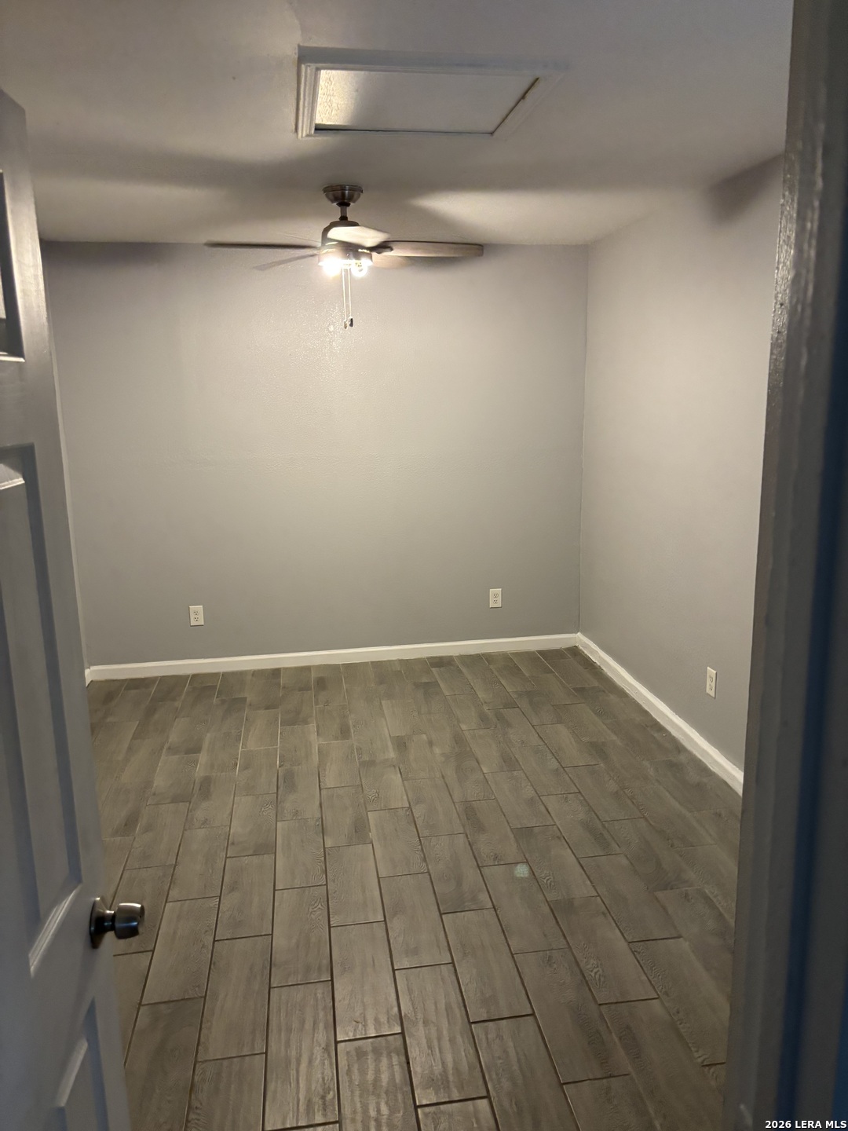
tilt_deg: -9.2
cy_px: 566
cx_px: 424
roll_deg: -1.4
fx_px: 849
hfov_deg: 53.1
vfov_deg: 67.3
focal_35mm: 26
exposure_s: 1/60
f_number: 1.6
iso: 320
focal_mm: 5.96
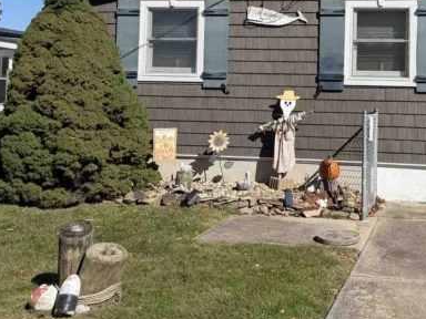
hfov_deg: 38.4
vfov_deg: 29.5
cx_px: 333
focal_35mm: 48
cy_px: 58
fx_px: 591
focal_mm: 6.76
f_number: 1.78
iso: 80
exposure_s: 1/5714
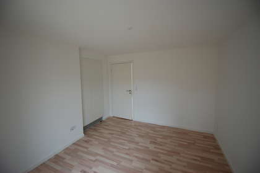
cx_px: 130
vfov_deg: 77.2
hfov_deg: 100.5
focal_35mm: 15
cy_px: 86
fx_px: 108
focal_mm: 10
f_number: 3.5
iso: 200
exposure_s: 1/50
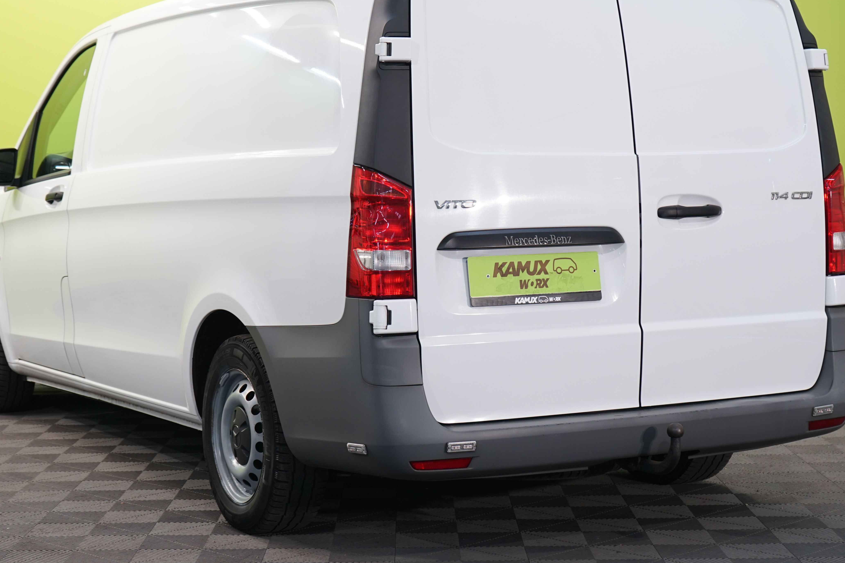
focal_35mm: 70
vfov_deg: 19.4
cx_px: 395
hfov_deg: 28.8
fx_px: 1643
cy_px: 234
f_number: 5.6
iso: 400
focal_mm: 48
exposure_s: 1/25
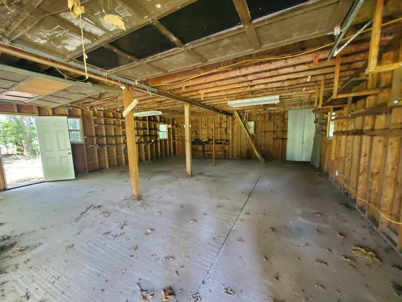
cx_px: 201
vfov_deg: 89.9
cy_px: 151
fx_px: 151
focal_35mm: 13
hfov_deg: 106.2
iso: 800
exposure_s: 1/33
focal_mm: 1.8
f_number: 2.2
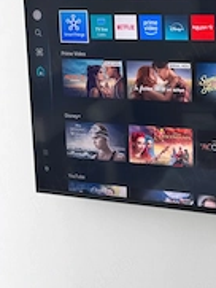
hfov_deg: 25.6
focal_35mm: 53
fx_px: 440
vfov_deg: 35.2
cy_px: 65
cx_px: 237
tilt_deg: +3.2
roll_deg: -0.9
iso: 125
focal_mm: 6.76
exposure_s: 1/100
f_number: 1.78
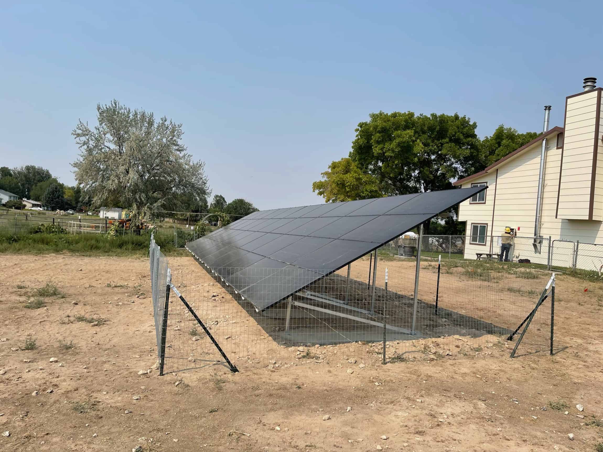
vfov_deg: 53.1
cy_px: 226
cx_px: 302
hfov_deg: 67.3
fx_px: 453
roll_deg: -6.8
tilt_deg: +1.1
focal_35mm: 26
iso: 32
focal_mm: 5.1
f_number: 1.6
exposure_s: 1/5376
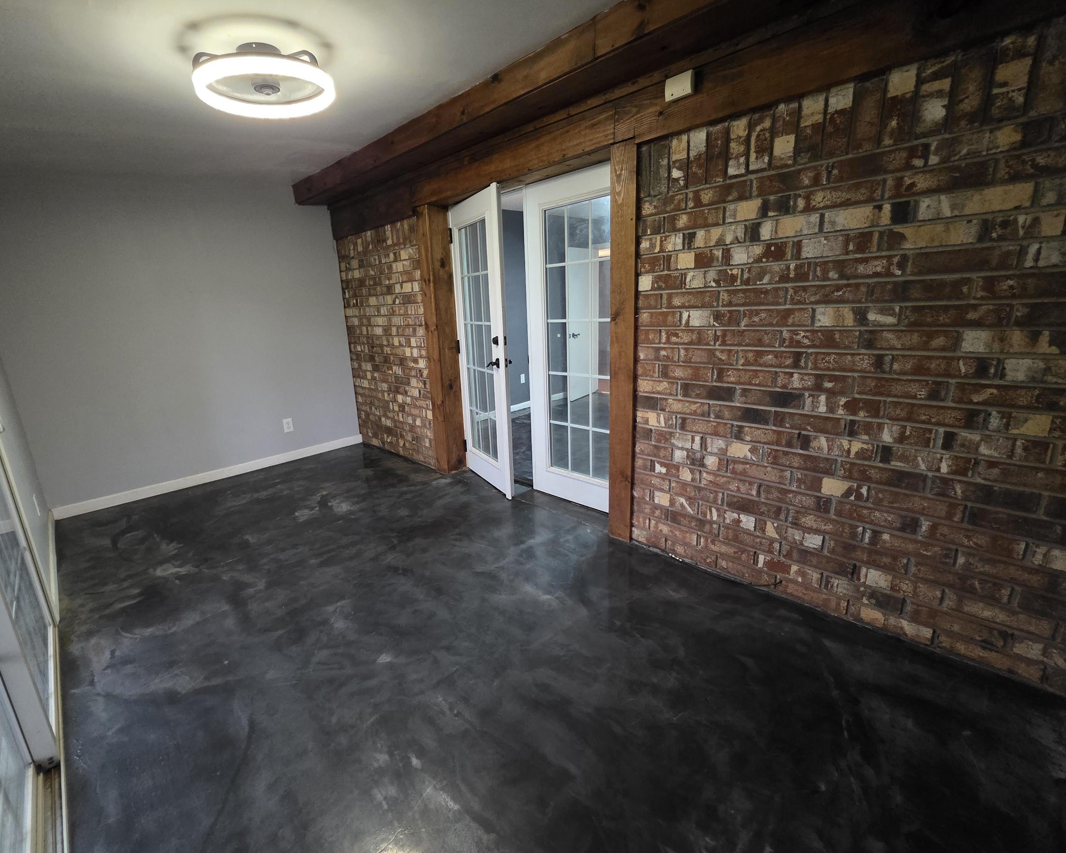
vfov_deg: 88.0
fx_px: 442
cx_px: 492
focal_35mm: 14
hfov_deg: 100.5
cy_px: 434
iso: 1250
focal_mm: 2.2
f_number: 1.9
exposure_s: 1/60
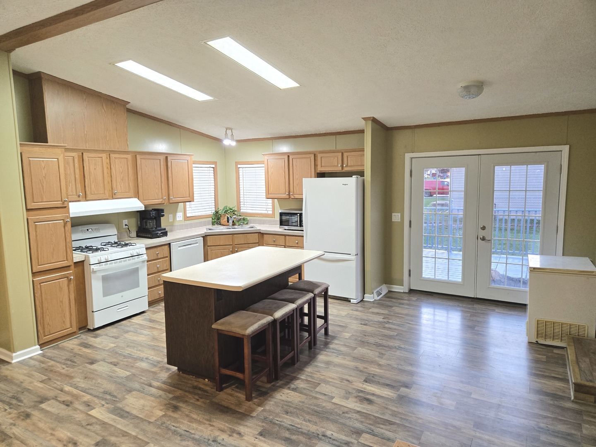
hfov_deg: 73.9
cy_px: 224
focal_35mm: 23
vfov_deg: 58.9
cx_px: 298
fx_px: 396
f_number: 1.8
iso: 400
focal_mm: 5.4
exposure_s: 1/120
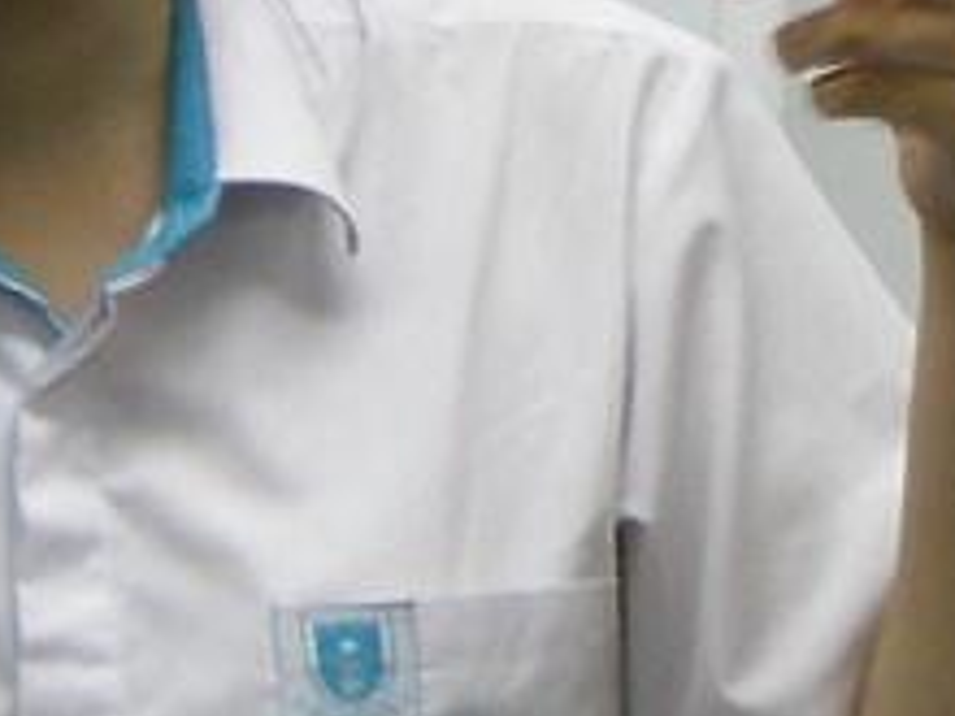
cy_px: 265
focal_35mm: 531
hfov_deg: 3.7
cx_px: 1020
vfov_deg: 2.8
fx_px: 14649
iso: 200
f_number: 5.9
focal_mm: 18.9
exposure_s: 1/13.3
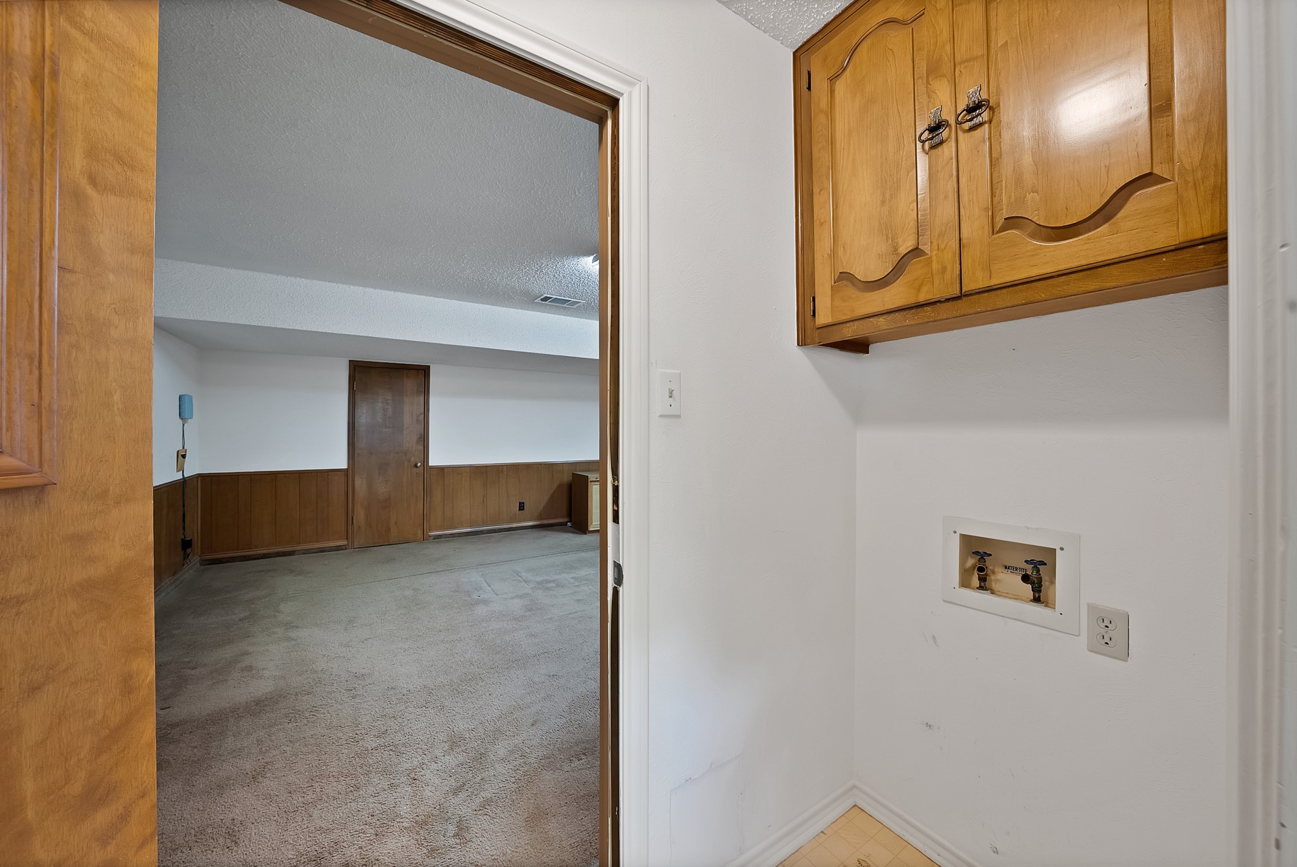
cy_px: 434
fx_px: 433
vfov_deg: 90.1
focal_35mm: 12
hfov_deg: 112.6
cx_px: 648
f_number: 9
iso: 640
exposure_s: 1.3
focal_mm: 12
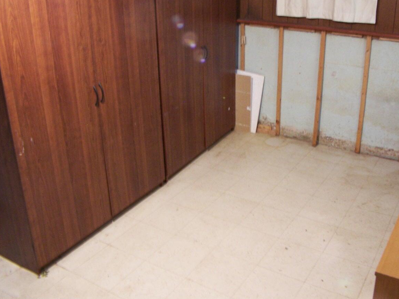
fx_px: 588
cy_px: 121
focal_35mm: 51
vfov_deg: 28.5
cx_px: 254
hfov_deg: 37.2
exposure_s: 1/4
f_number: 2.8
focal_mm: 6.3
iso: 140
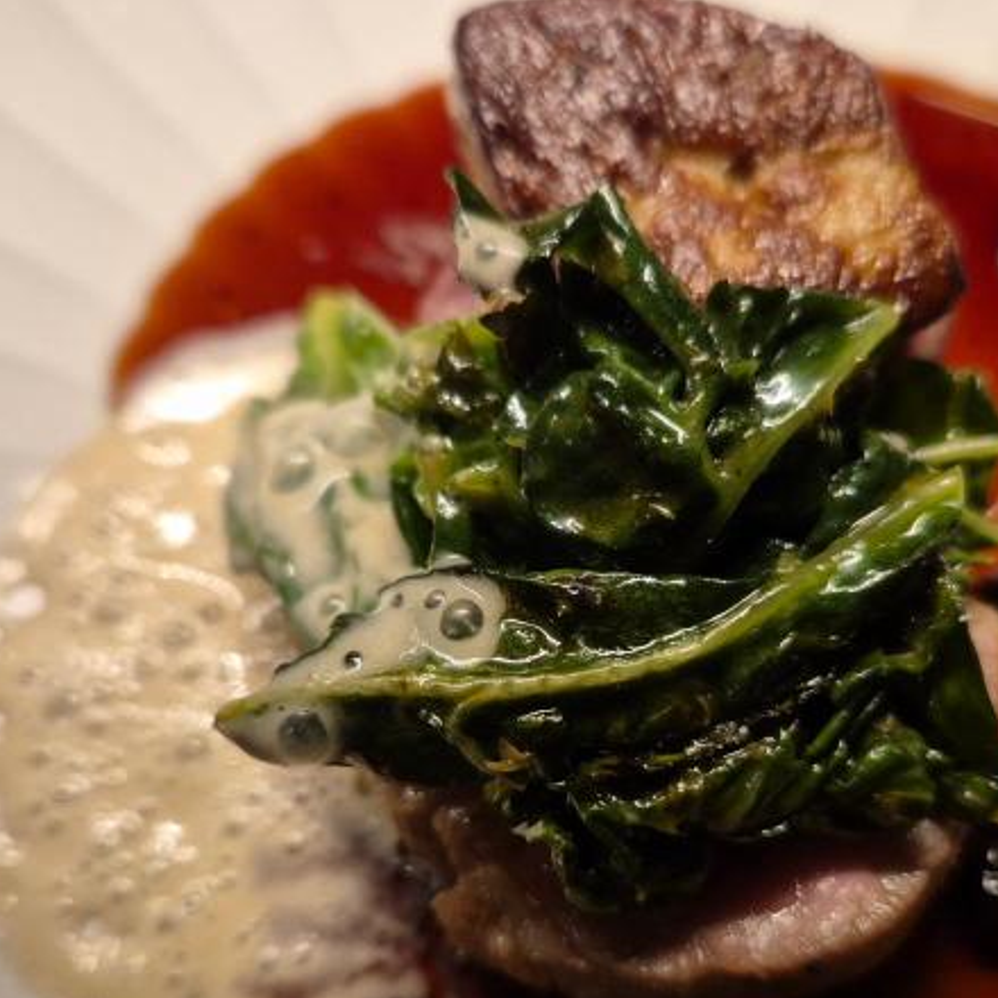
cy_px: 601
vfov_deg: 44.7
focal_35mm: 37
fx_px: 1207
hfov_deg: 44.8
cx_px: 581
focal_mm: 5.4
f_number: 1.8
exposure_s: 1/100
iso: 200
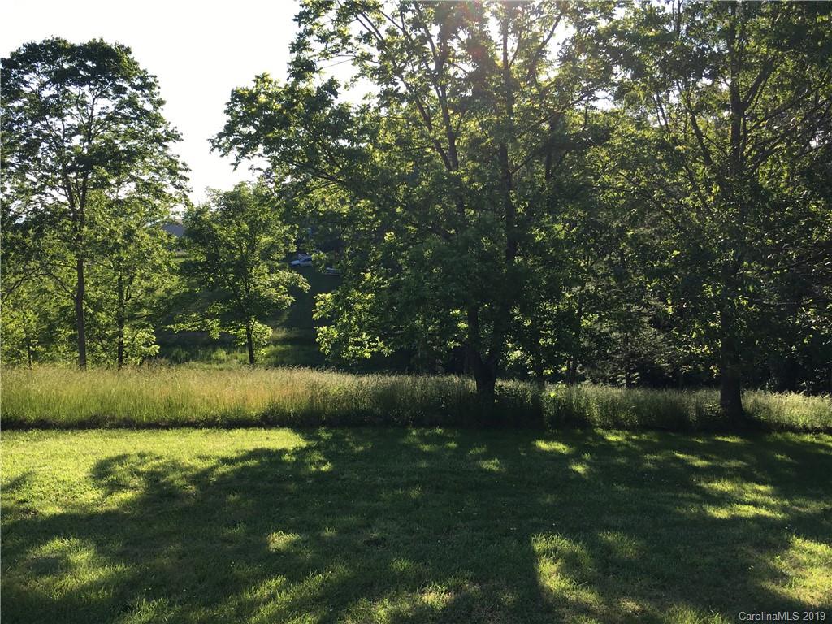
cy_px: 312
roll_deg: +1.0
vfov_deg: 48.2
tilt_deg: -9.1
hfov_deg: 61.7
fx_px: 697
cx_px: 416
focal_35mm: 29
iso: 25
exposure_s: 1/663
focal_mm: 4.15
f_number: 2.2
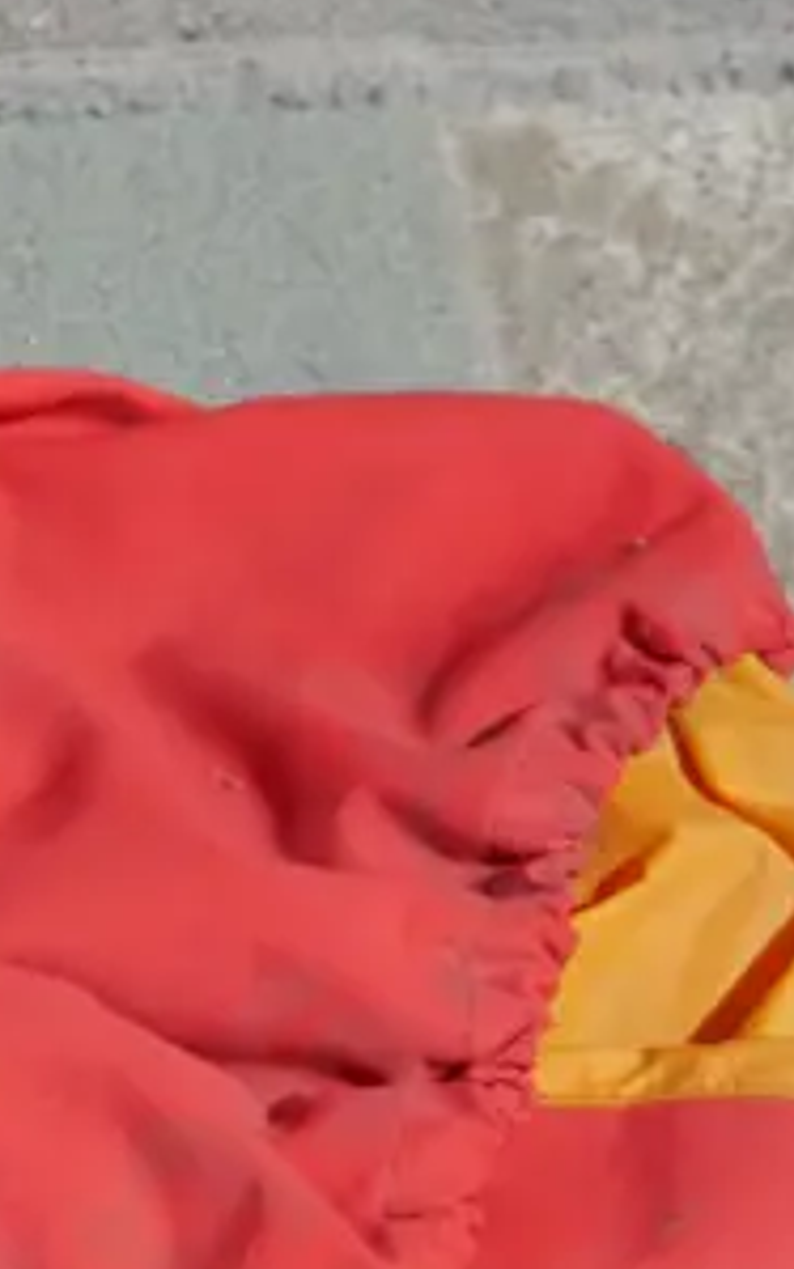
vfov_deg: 12.4
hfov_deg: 8.1
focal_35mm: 160
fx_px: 5537
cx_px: -316
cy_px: 1906
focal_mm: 22
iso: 800
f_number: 4.7
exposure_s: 1/60
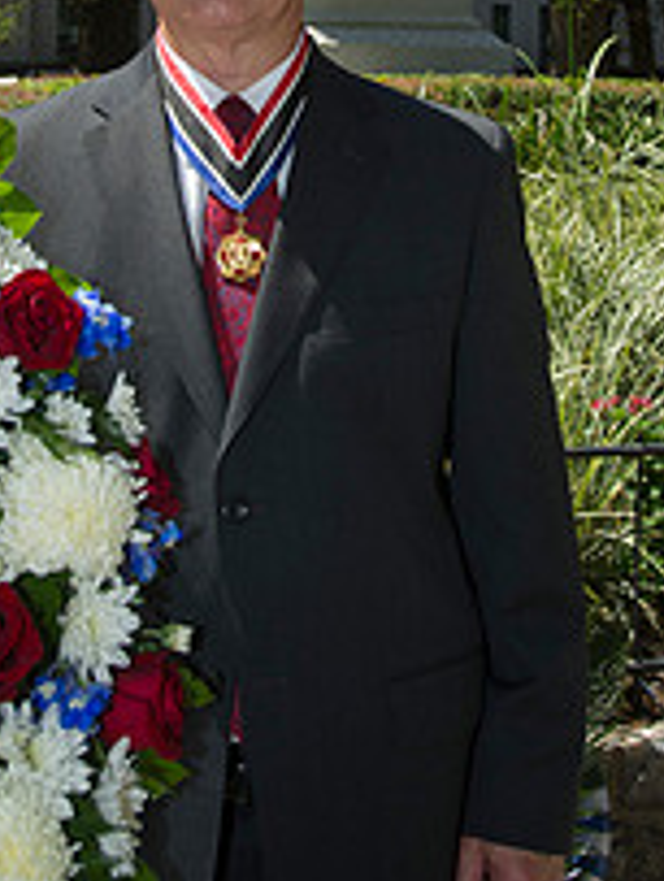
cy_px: -13
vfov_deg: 26.8
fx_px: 1734
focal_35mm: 68
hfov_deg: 21.7
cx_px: 345
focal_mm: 32
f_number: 8
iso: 200
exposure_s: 1/250
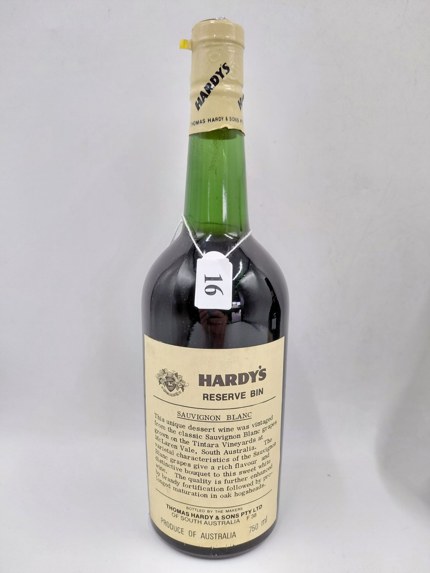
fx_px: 414
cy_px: 286
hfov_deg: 54.9
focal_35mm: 25
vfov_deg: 69.4
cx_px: 215
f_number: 1.8
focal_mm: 4.69
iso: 200
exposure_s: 1/100
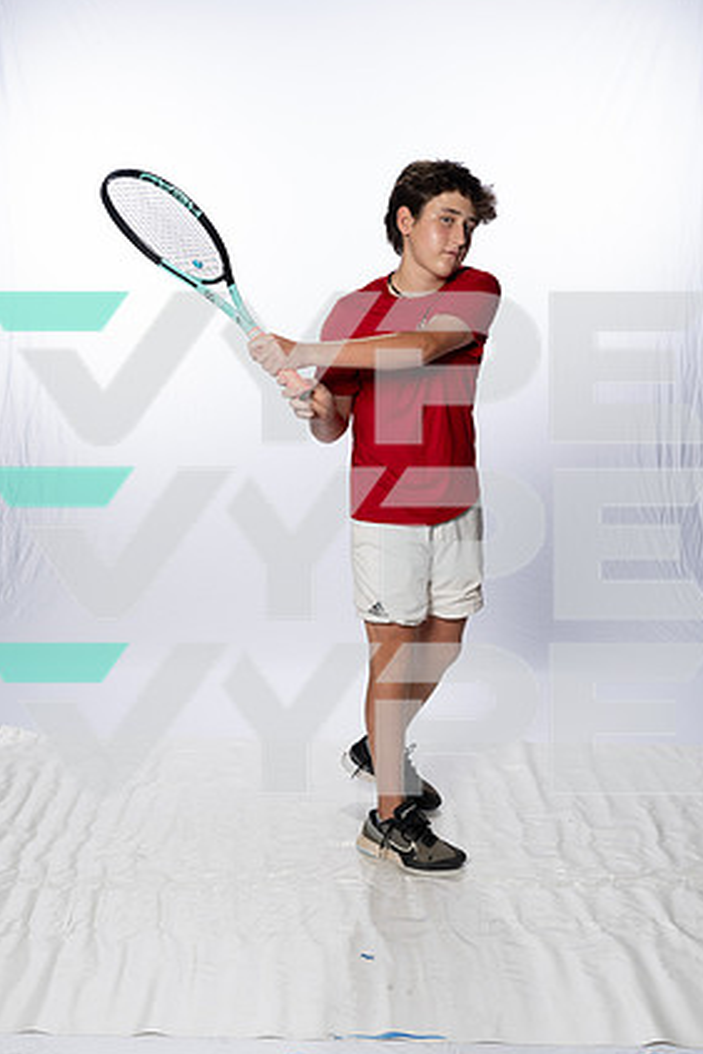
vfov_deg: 39.6
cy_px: 546
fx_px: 1464
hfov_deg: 27.0
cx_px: 352
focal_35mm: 50
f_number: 8
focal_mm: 47
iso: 640
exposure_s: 1/250
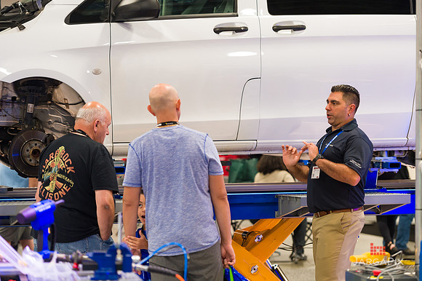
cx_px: 211
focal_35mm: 120
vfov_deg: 11.4
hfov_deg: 17.1
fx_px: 1406
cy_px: 140
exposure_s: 1/125
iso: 1600
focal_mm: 120
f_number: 3.2
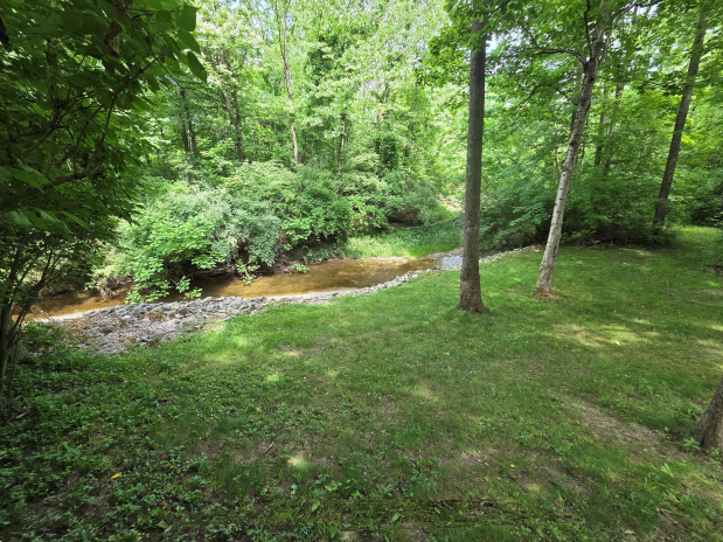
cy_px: 271
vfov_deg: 85.7
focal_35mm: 14
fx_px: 292
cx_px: 359
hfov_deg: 102.1
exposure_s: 1/127
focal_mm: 2.2
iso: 50
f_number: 2.2
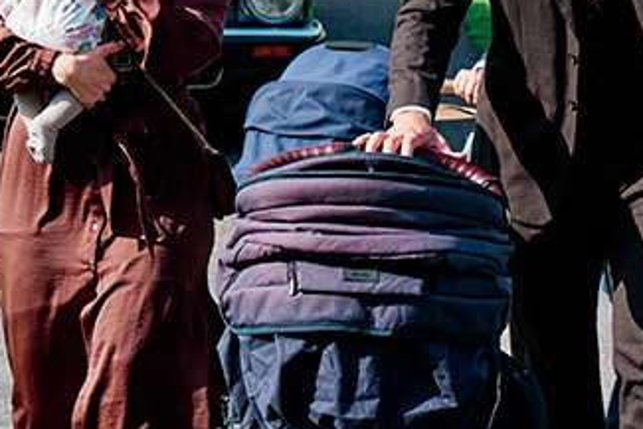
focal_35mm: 413
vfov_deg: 3.3
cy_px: -141
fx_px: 7380
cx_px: 461
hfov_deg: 5.0
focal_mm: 56
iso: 125
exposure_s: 1/1300
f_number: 3.2
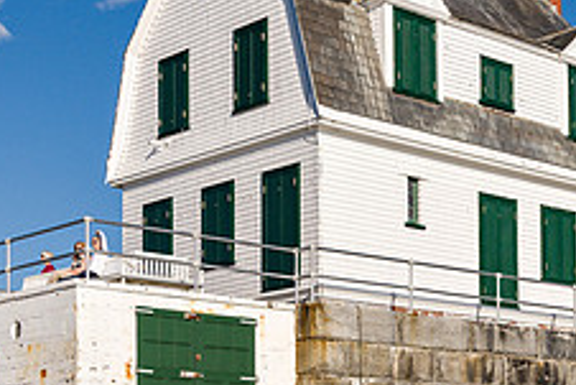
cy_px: 284
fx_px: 1233
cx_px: 520
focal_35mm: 77
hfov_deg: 25.5
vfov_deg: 17.7
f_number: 7.1
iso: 100
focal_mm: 30
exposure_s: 1/800
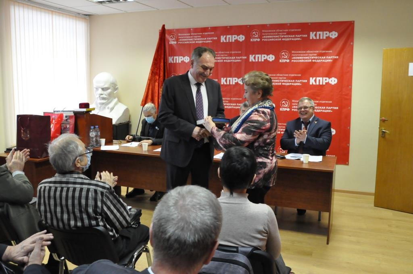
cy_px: 137
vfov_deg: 47.8
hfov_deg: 67.4
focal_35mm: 27
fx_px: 309
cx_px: 206
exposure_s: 1/100
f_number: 5
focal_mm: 18
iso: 3200
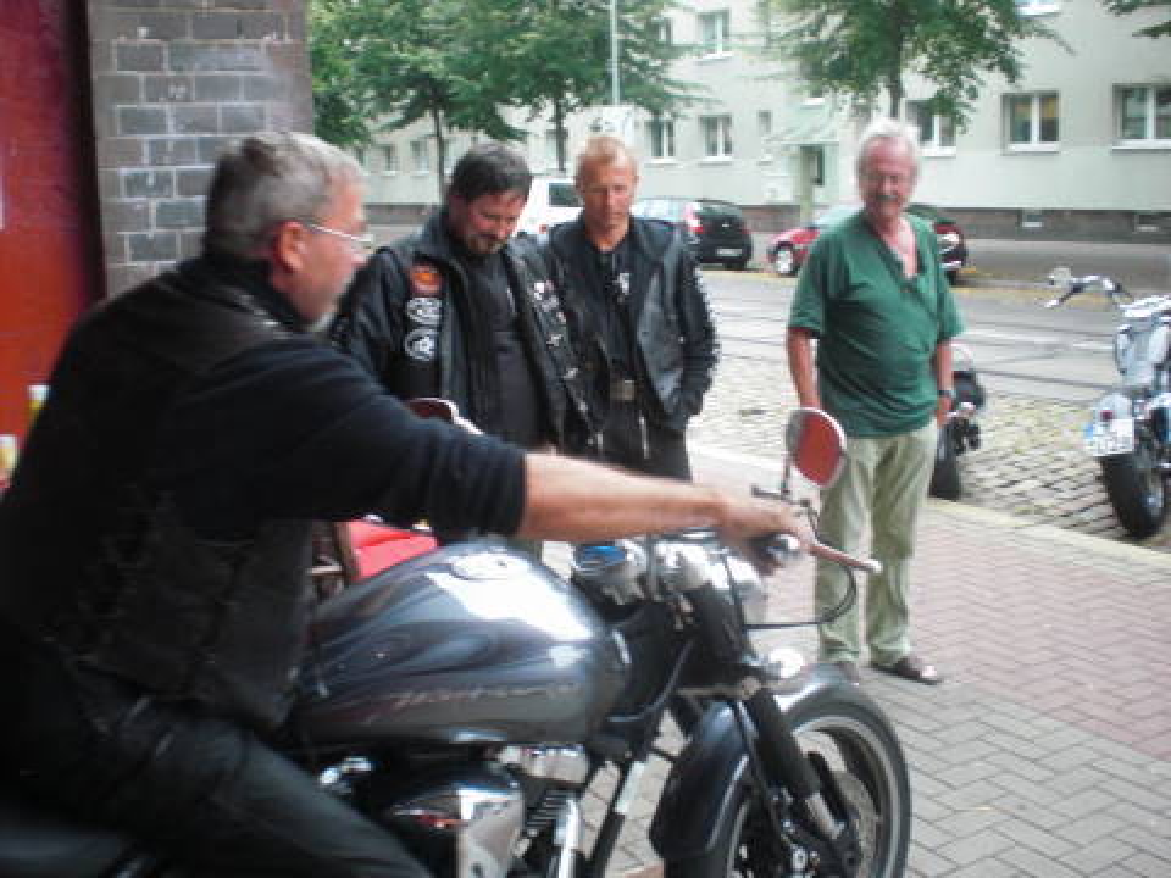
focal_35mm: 38
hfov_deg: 49.0
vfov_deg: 37.7
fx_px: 1285
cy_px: 439
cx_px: 586
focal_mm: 6.3
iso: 200
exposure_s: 1/50
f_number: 3.1
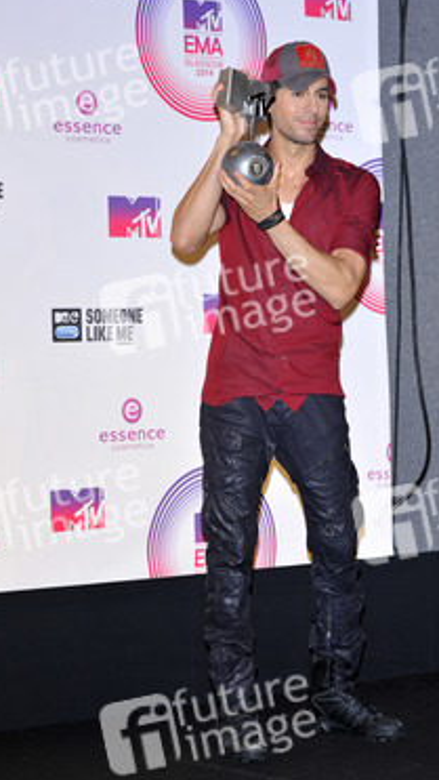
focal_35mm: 113
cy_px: 410
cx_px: 270
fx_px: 2336
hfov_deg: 10.7
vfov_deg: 18.9
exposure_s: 1/250
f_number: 7.1
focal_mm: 100
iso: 800
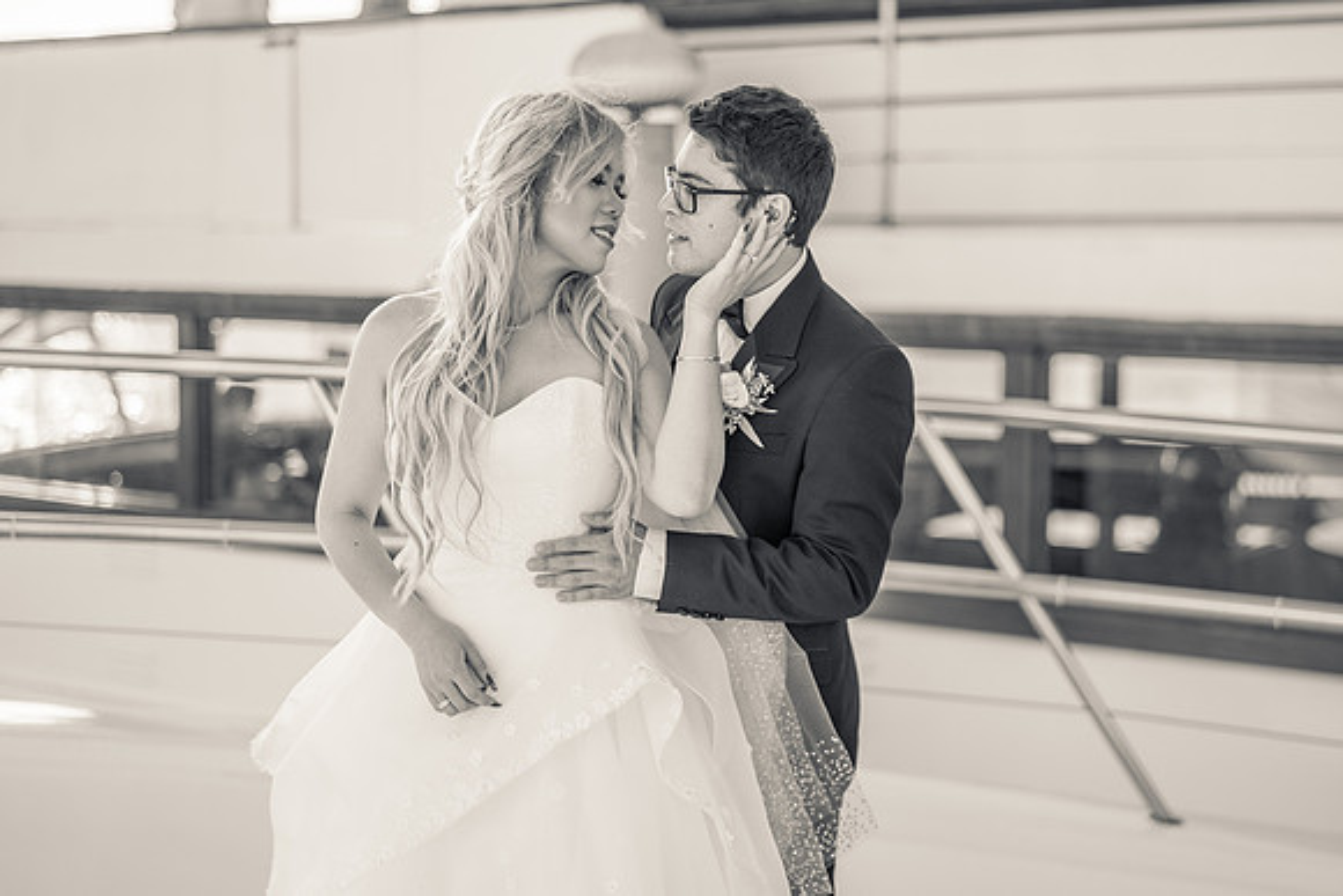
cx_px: 769
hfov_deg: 33.2
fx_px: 2248
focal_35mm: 60
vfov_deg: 22.5
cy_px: 383
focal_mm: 50
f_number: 1.4
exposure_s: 1/3200
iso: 160
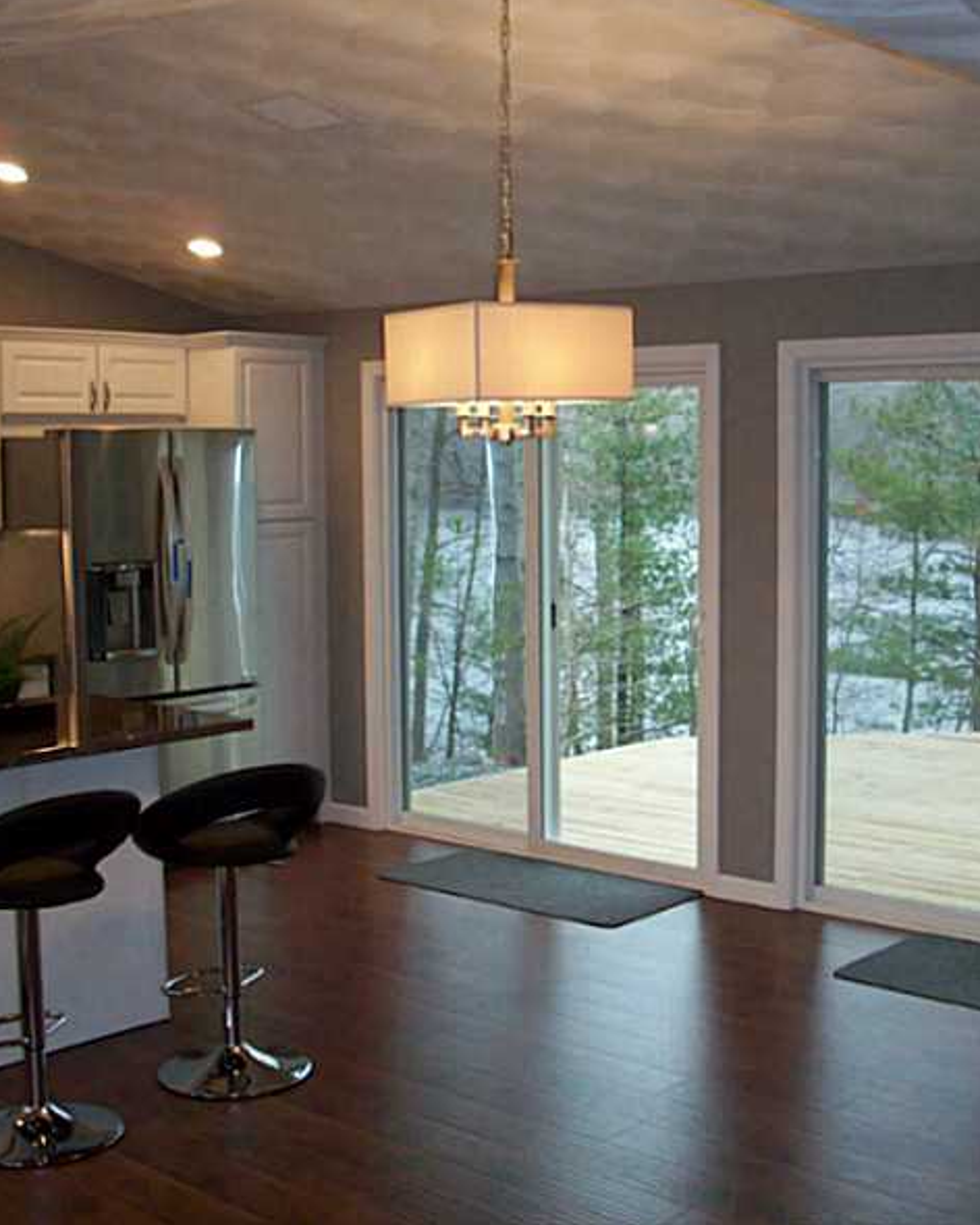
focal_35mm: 49
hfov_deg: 30.8
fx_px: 1777
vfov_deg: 38.0
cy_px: 606
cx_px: 590
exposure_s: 1/61.8
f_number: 2.8
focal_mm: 6.2
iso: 160
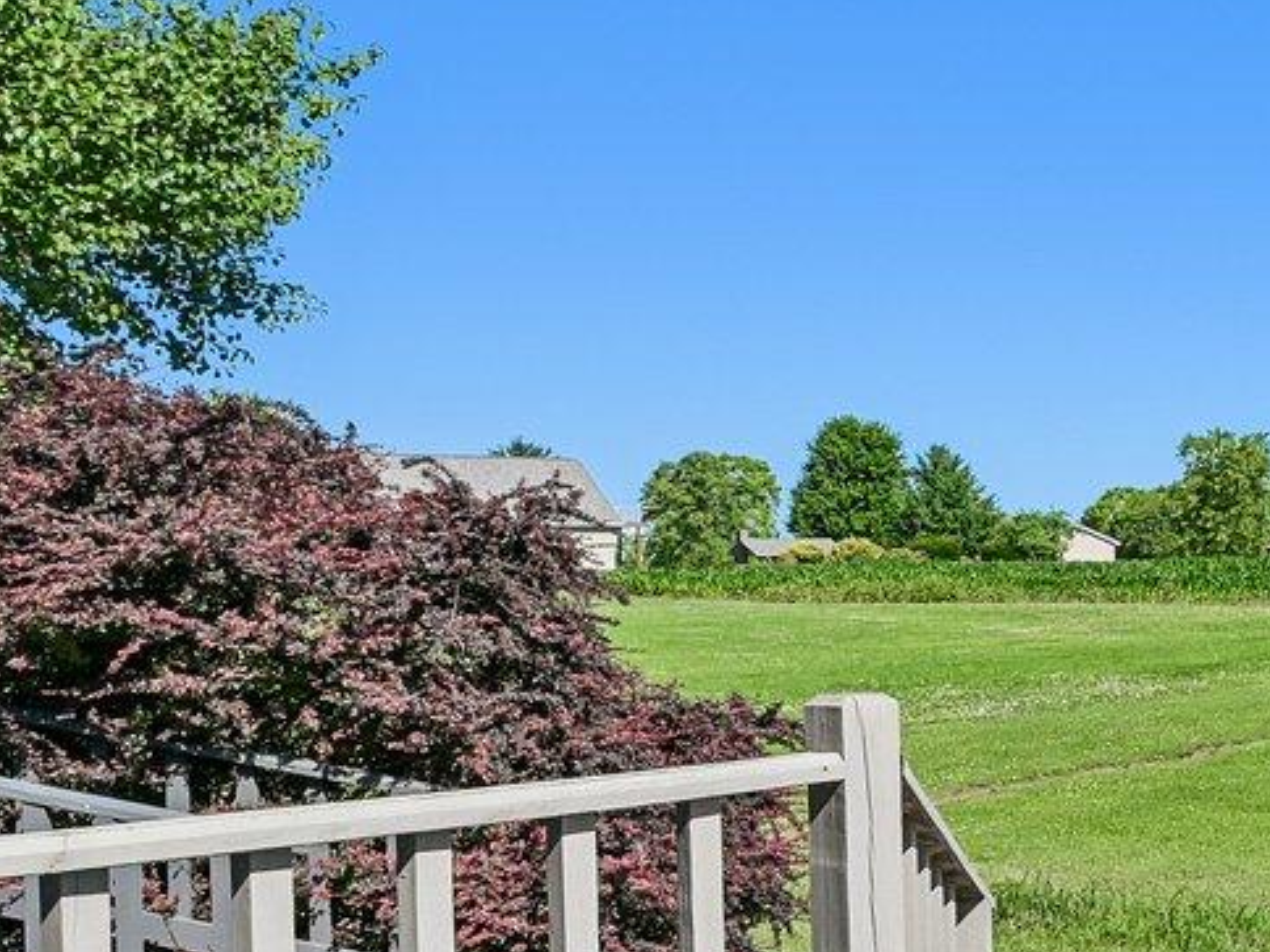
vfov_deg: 25.6
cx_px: 2010
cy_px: 591
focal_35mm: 57
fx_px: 2091
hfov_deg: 24.4
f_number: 8
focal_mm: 14
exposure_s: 1/400
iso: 100
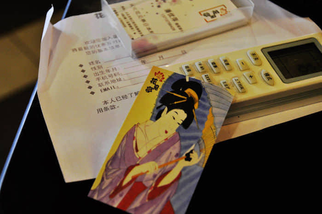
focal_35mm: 63
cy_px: 107
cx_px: 161
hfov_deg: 31.9
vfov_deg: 21.5
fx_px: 563
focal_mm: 42
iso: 1100
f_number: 4.8
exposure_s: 1/15
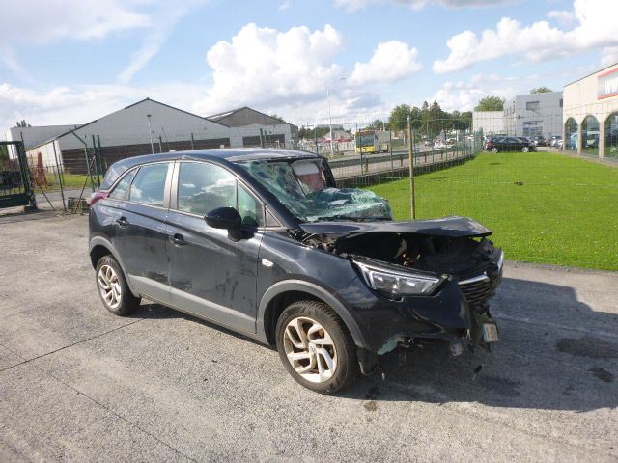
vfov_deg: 54.9
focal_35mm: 25
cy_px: 232
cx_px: 309
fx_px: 446
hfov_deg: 69.4
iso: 100
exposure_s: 1/400
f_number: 3.9
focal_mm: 4.5
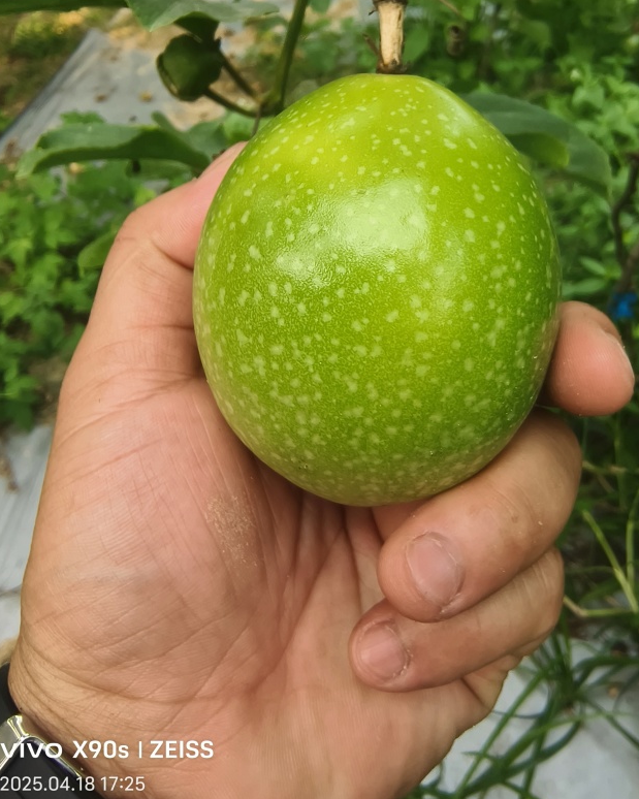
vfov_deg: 50.6
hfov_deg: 42.0
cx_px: 390
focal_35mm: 35
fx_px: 828
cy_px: 269
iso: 50
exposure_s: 1/141
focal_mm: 2.28
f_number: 2
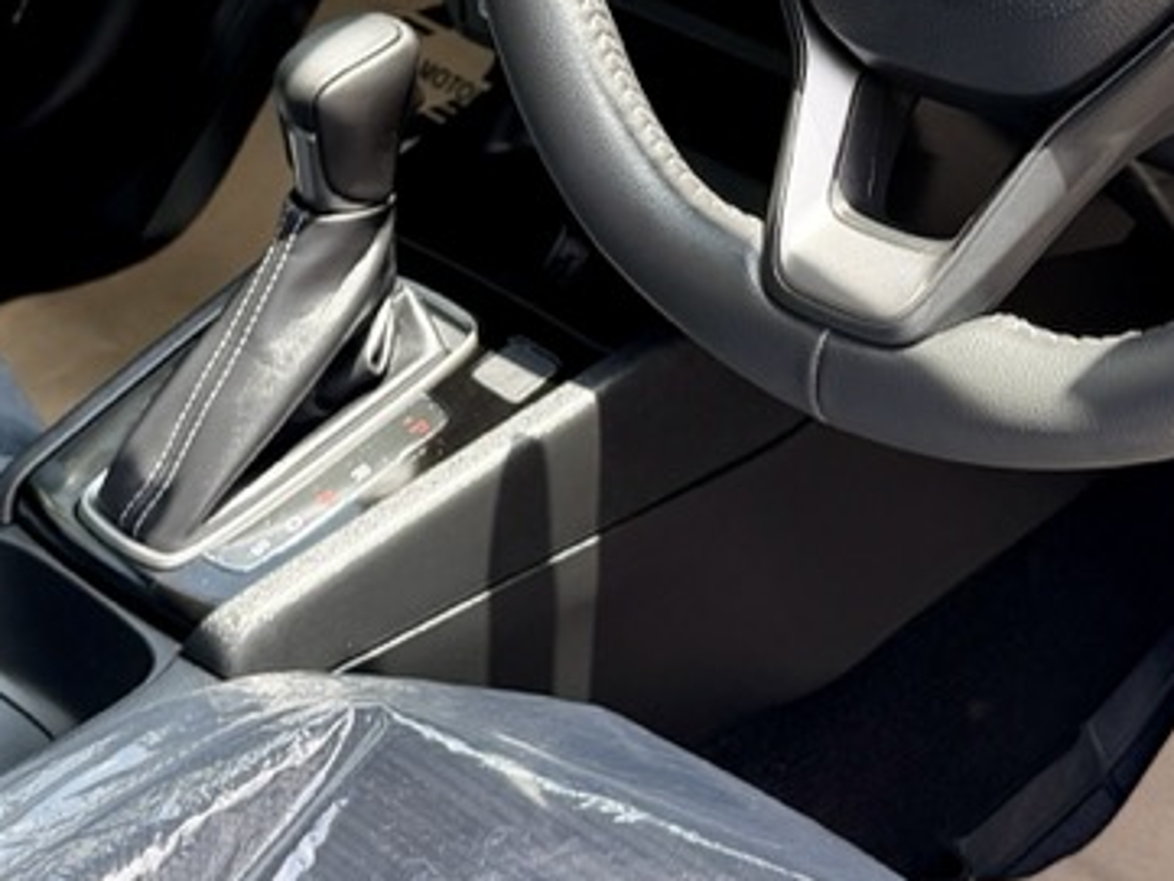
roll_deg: +2.1
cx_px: 637
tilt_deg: -24.6
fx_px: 2884
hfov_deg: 23.0
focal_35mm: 85
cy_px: -185
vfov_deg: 16.6
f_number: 1.78
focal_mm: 6.76
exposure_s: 1/524
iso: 80
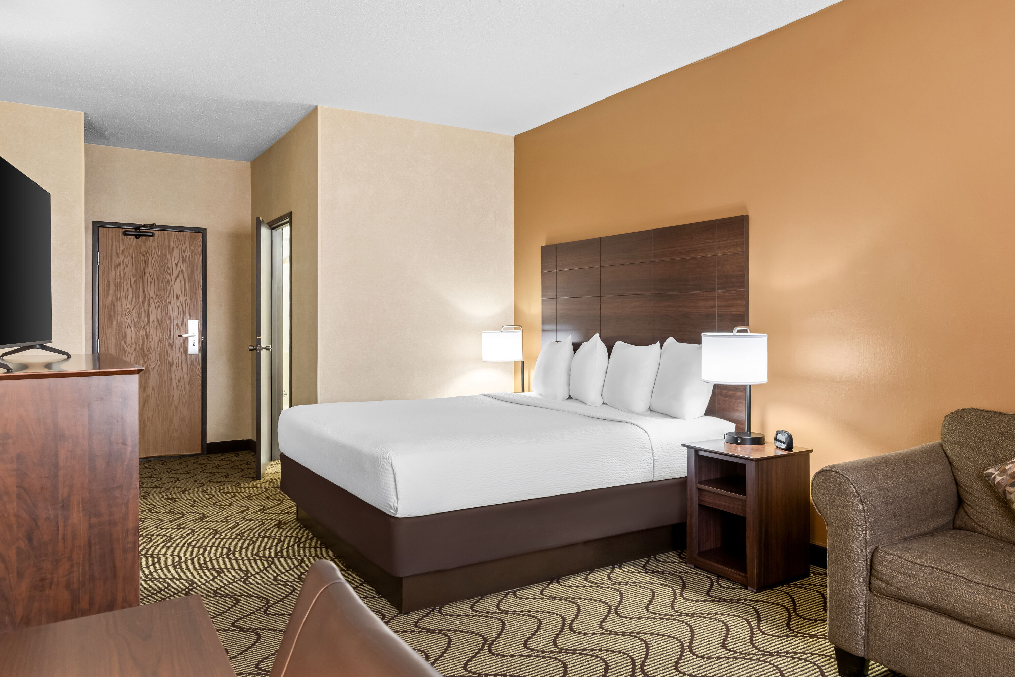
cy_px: 338
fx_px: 592
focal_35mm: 21
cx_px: 508
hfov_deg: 81.2
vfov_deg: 59.5
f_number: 9
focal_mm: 21
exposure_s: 1
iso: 250
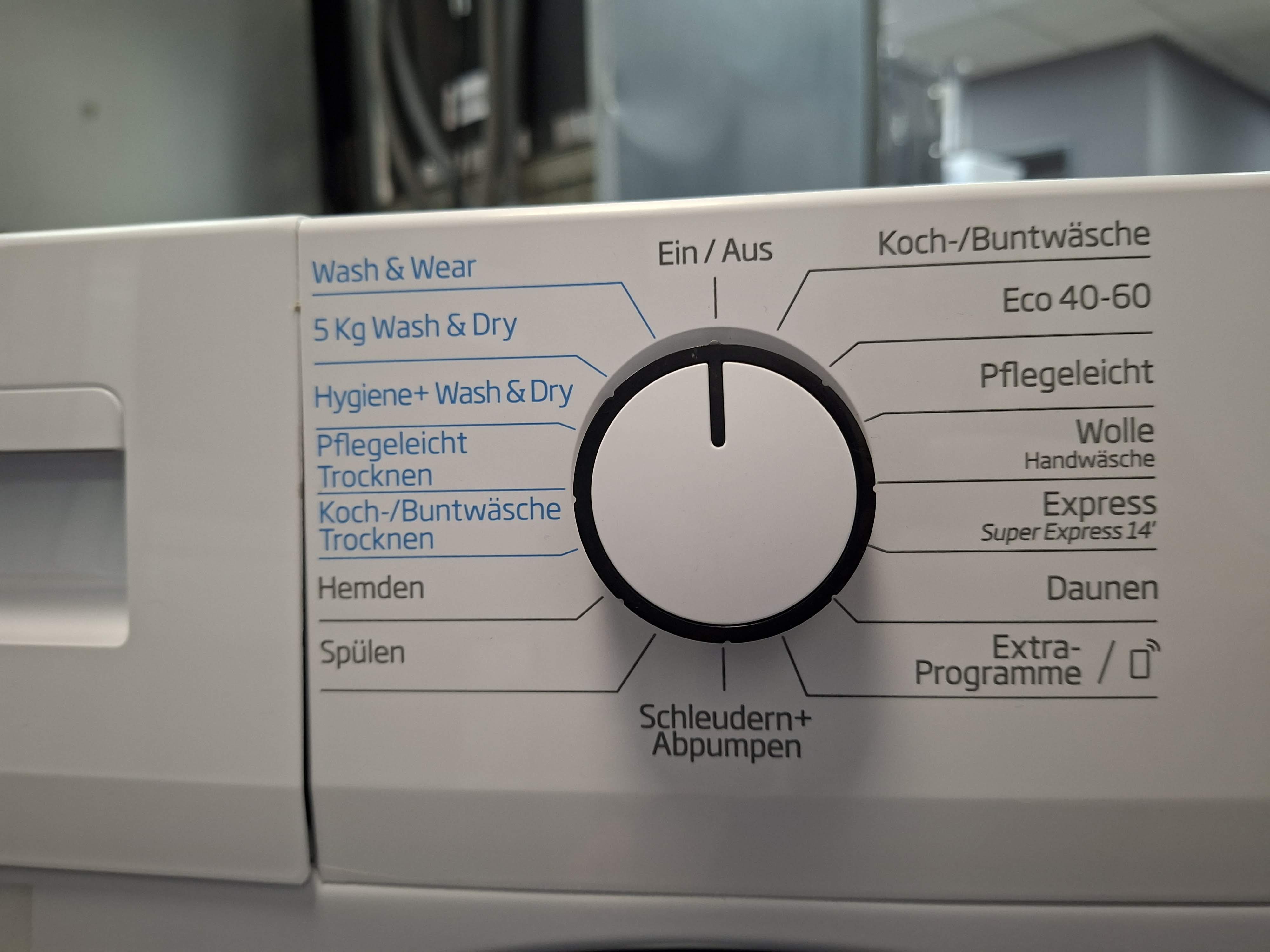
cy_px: 476
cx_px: 635
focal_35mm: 23
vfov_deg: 58.9
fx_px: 844
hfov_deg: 73.9
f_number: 1.8
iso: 250
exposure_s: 1/50
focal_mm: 5.54
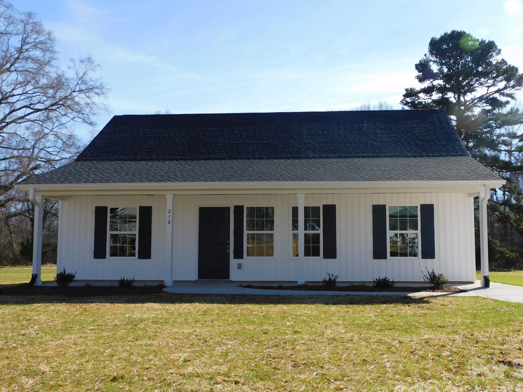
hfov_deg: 48.9
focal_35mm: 38
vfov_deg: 37.7
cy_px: 201
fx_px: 574
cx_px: 276
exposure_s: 1/1000
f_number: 3.8
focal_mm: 6.3
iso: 125
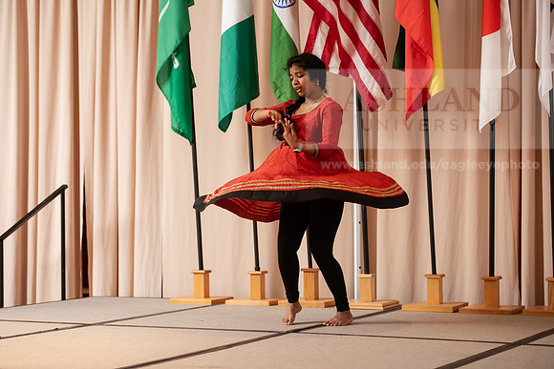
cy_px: 184
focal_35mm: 90
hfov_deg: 22.6
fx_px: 1385
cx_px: 277
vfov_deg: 15.2
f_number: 3.5
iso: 2500
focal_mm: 90
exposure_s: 1/160
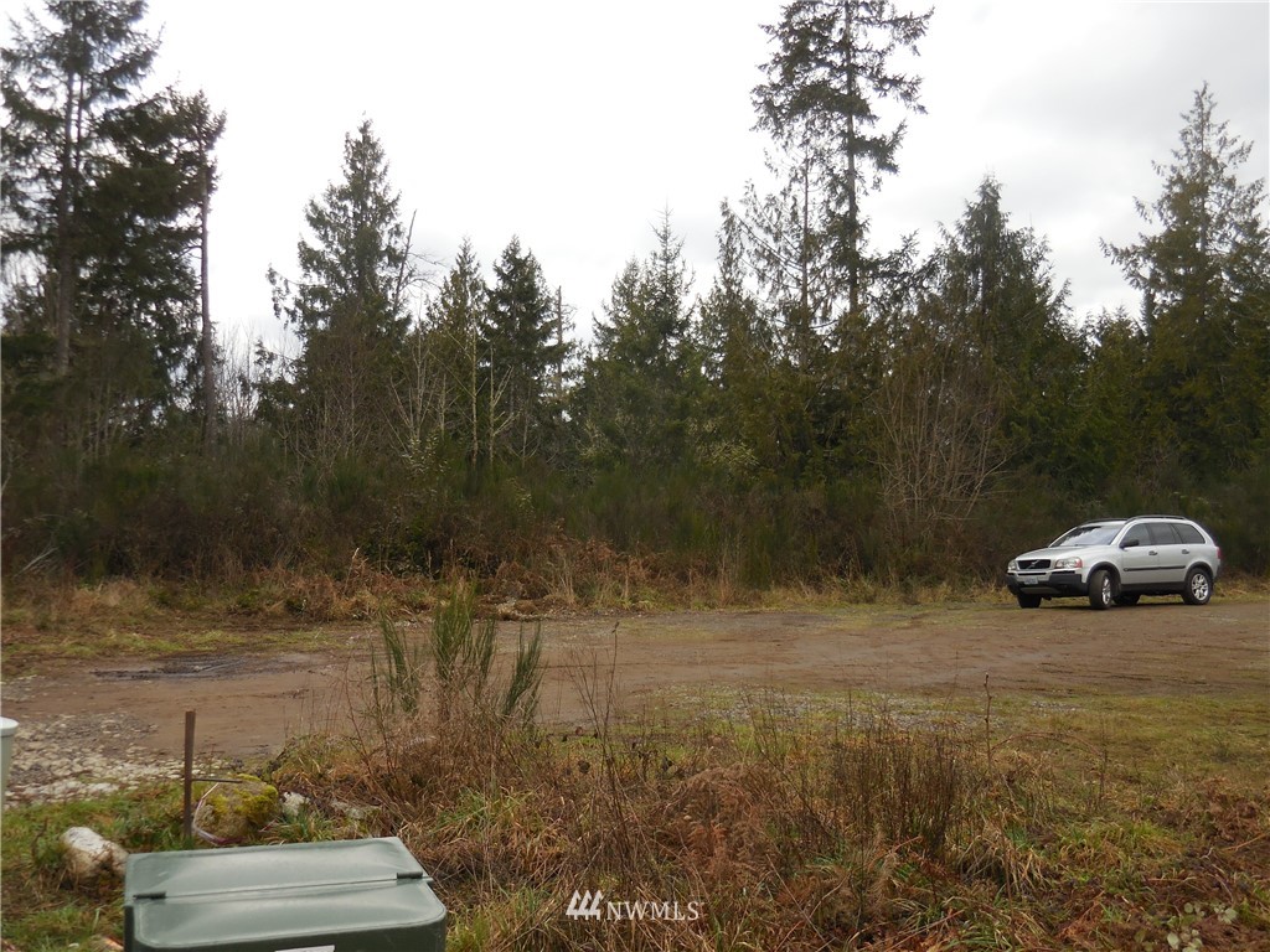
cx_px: 635
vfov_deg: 42.9
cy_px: 476
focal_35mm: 33
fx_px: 1211
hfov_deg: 55.4
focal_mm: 5.9
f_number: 3.7
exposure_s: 1/200
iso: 125
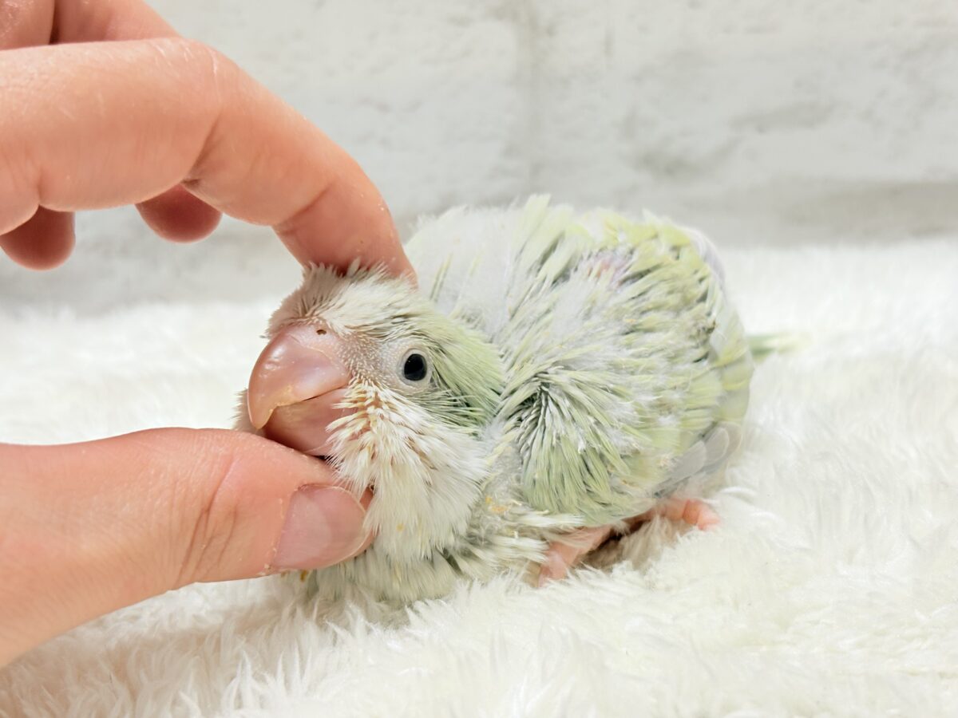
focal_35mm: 52
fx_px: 1439
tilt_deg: -17.7
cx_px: 479
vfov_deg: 28.0
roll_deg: +7.5
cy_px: 359
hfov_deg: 36.8
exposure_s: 1/50
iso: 50
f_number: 1.6
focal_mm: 5.96
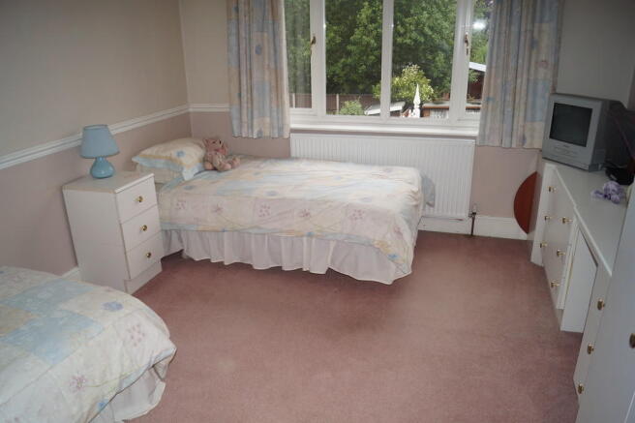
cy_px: 212
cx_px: 318
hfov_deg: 67.4
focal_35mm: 27
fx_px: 476
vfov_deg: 47.9
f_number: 4
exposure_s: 1/160
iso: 100
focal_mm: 18
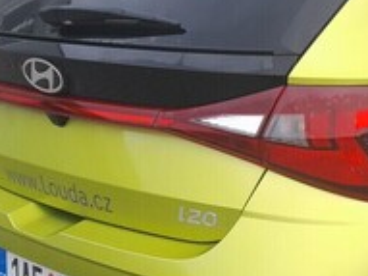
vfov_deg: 20.4
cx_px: 385
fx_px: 765
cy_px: 155
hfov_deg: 25.4
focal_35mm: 72
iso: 25
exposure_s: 1/100
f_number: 2
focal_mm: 4.6
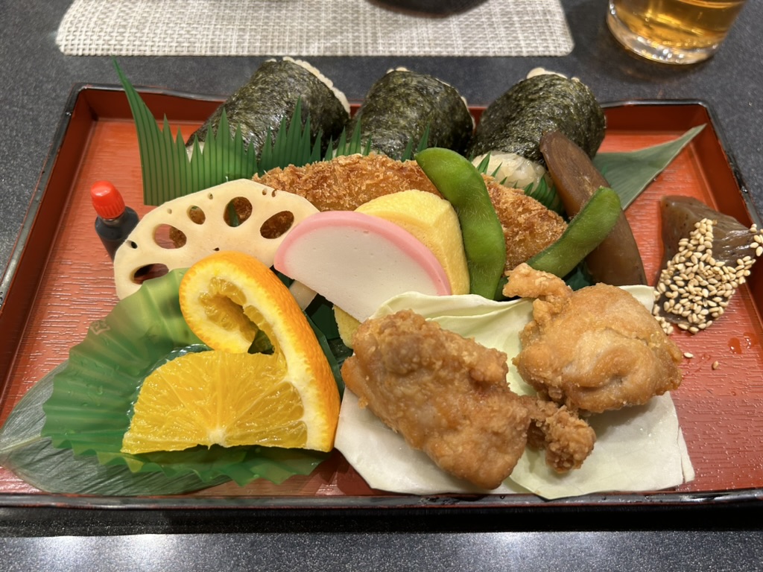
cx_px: 382
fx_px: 573
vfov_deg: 53.1
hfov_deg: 67.3
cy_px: 286
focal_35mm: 26
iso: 100
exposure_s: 1/60
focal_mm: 5.7
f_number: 1.5
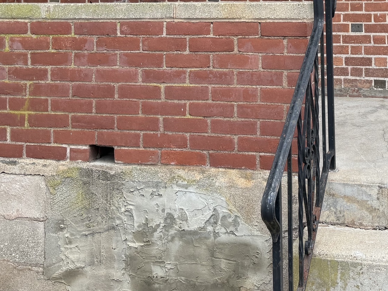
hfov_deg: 31.0
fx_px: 684
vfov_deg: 22.7
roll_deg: +0.3
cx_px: 306
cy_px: -26
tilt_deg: +0.4
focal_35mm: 61
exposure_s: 1/159
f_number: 1.78
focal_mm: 6.86
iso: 64
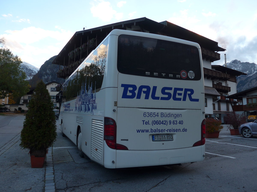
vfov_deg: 48.2
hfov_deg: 61.7
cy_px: 96
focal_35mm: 29
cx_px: 128
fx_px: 215
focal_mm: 6
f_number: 2.8
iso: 80
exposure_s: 1/125
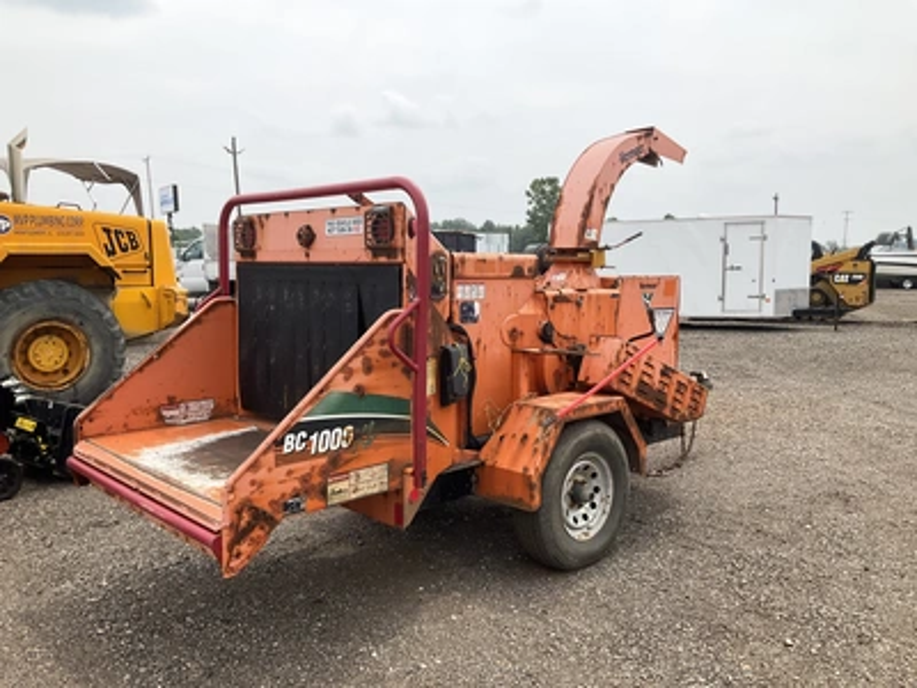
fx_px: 768
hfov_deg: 61.7
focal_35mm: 29
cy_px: 344
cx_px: 458
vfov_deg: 48.2
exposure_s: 1/1675
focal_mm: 3
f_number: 1.8
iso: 25
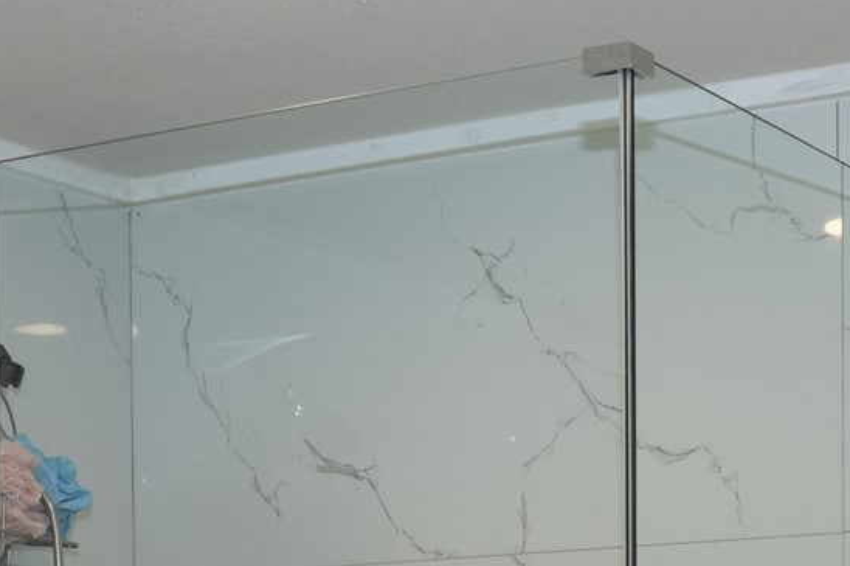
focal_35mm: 119
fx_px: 2809
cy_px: 1044
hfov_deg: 17.2
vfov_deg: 10.7
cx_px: 487
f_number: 5
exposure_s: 1/100
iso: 400
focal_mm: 20
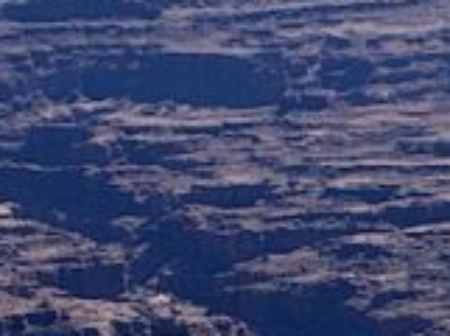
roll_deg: +1.3
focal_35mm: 491
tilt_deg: -4.8
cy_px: 70
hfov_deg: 4.0
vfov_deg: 3.0
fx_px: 6369
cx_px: 612
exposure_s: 1/881
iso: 25
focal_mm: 9
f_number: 2.8
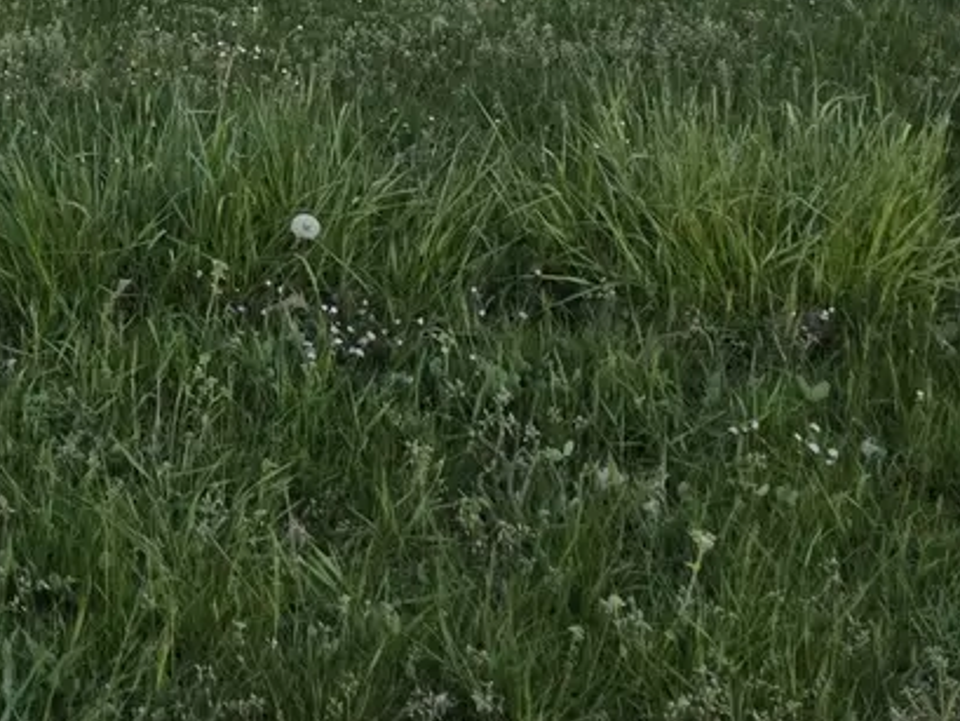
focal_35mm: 108
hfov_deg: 16.8
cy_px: -608
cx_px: -387
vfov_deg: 12.4
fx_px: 2996
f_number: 1.7
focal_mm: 6.3
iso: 64
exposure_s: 1/180
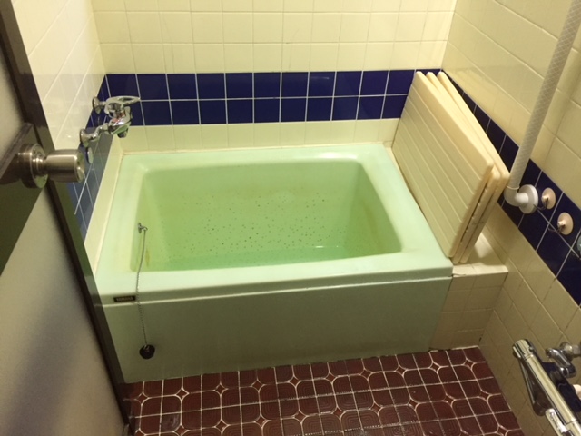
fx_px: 487
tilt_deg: -38.8
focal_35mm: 29
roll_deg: -3.6
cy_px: 218
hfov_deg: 61.7
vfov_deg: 48.2
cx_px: 290
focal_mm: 4.15
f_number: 2.2
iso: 250
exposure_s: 1/33
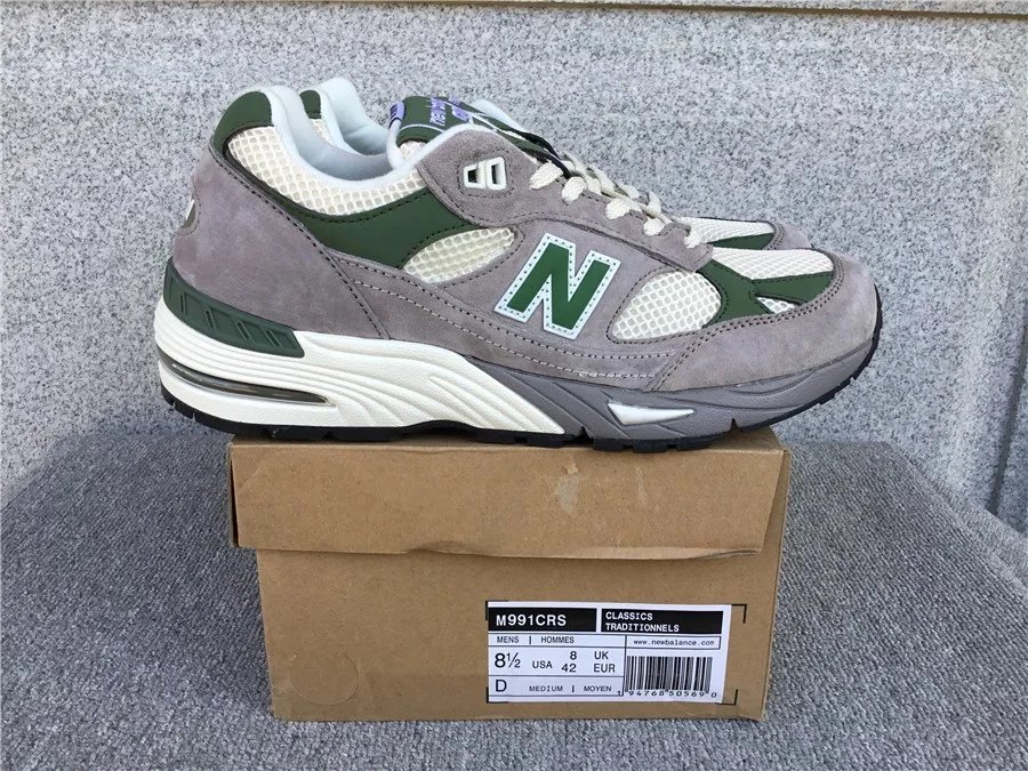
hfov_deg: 58.4
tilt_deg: -18.8
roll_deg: -0.7
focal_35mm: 31
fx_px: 921
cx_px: 514
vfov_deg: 45.4
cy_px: 386
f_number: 2.4
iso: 25
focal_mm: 3.3
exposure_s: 1/184
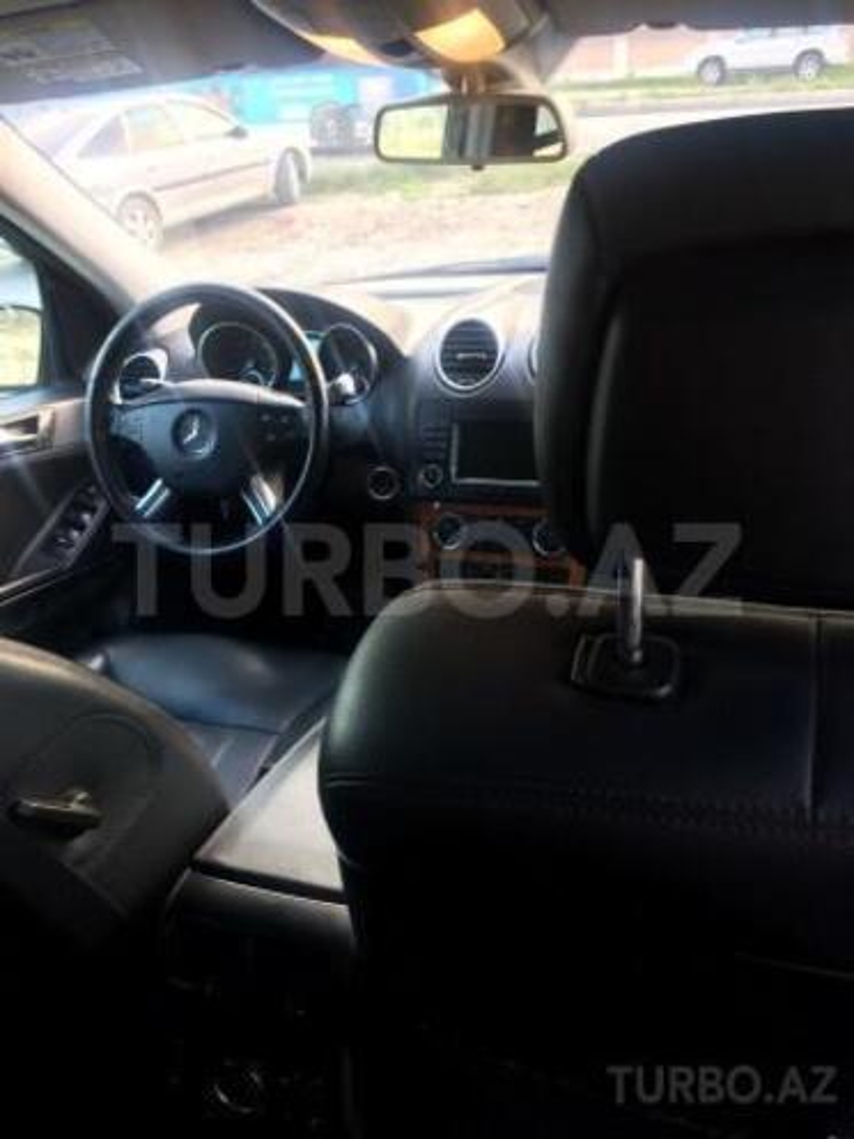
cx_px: 427
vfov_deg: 61.7
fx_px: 954
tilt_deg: -29.9
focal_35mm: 29
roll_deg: +6.4
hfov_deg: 48.2
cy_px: 570
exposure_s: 1/50
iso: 40
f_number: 2.2
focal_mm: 4.15
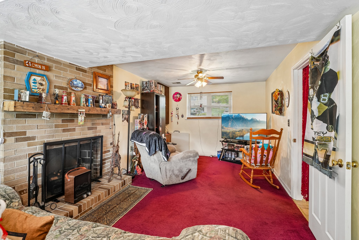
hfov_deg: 96.7
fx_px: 160
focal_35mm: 16
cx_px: 180
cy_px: 120
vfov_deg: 73.7
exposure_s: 1/5
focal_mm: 16
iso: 400
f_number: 8
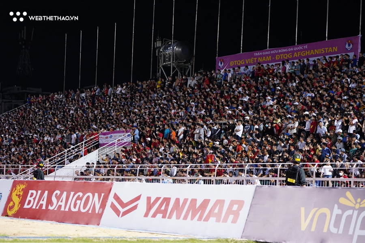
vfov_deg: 13.7
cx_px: 182
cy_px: 122
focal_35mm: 100
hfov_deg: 20.4
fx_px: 1014
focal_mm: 100
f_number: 4.5
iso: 4000
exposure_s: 1/160
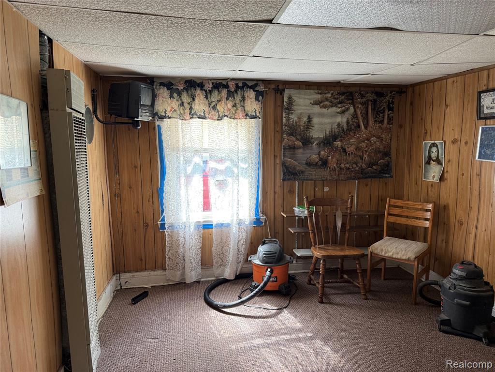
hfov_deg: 71.6
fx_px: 343
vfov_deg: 56.8
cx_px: 248
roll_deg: +0.5
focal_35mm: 24
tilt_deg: -8.0
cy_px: 186
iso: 200
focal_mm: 6.76
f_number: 1.78
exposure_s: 1/121
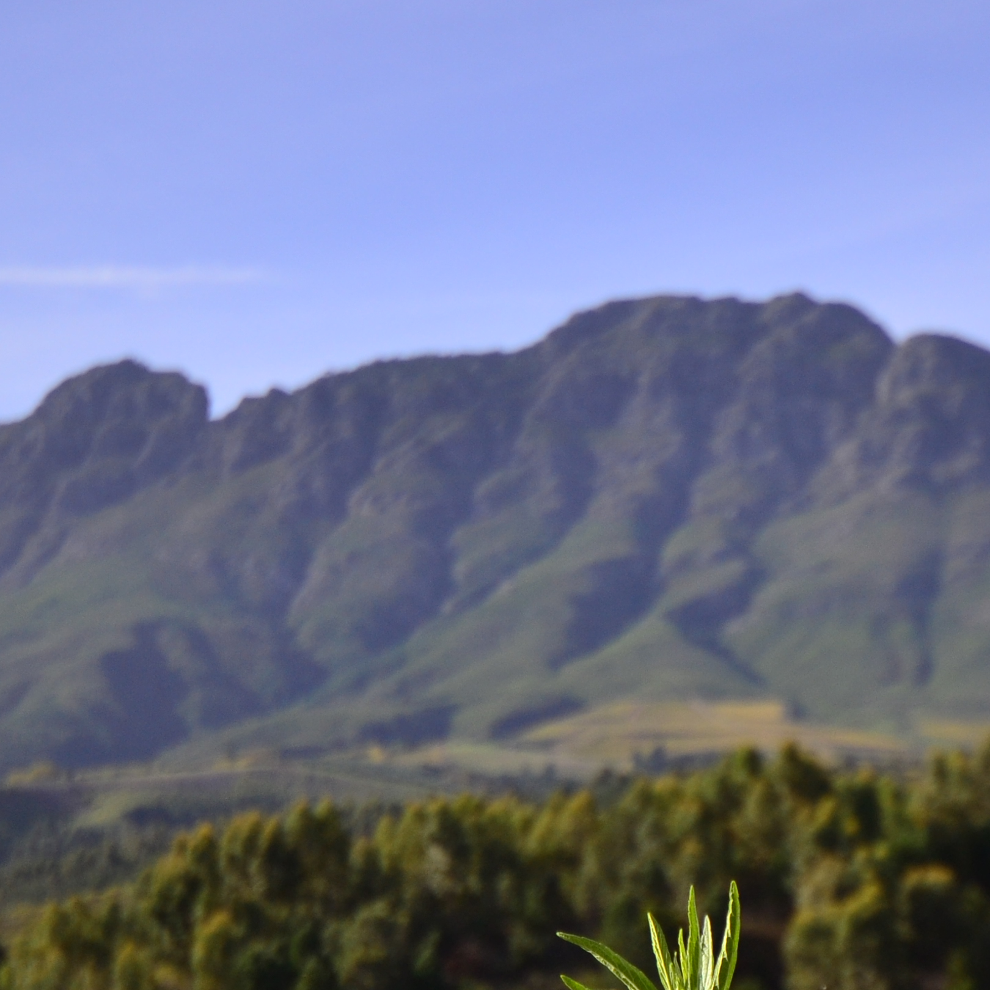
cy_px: 664
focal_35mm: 87
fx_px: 2815
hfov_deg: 19.7
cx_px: 802
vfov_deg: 19.9
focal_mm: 24
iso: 200
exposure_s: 1/1250
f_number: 4.5
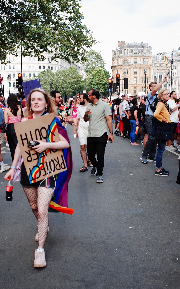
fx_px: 345
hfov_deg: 29.1
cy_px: 145
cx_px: 69
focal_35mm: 44
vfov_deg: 45.3
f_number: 2.8
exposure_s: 1/400
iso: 200
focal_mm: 18.3
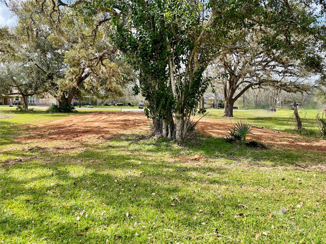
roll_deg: -1.3
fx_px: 235
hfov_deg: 69.4
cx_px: 163
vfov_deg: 54.9
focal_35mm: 25
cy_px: 122
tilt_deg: -5.7
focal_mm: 5.1
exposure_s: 1/1266
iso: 32
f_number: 1.6
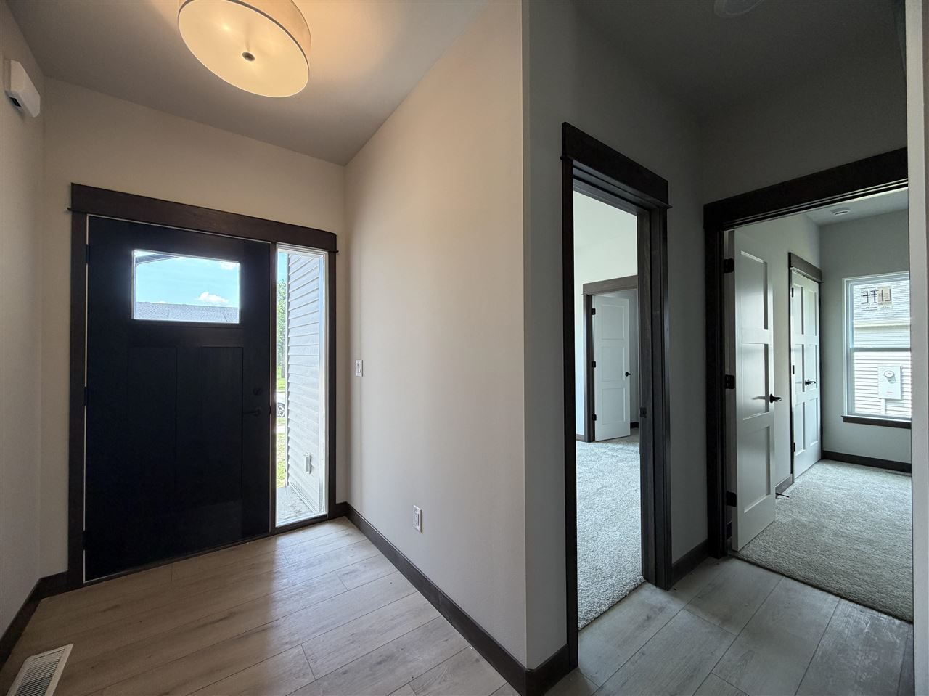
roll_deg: +0.7
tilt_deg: +0.4
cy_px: 348
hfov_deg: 102.1
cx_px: 464
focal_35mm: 14
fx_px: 376
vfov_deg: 85.6
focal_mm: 2.22
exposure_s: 1/120
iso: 160
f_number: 2.2
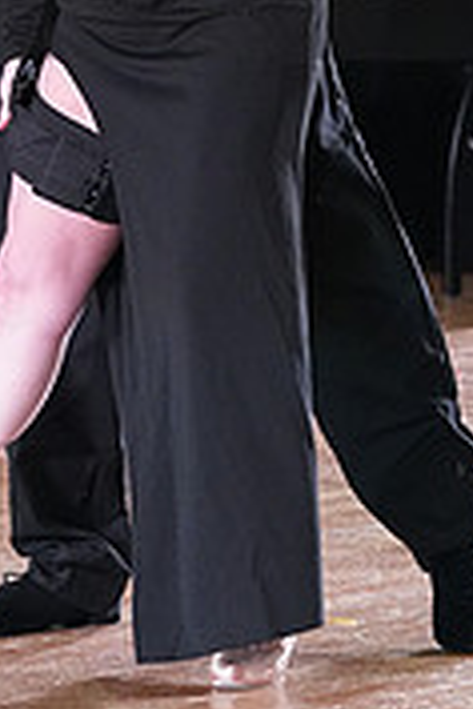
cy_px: -72
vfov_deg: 5.3
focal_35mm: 389
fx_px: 7666
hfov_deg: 3.5
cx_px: -46
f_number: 5
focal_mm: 119
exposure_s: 1/400
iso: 6400
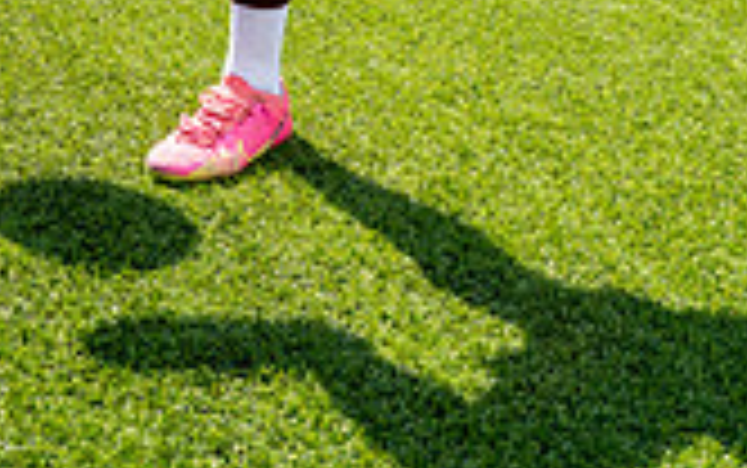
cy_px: -508
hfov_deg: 24.3
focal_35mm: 83
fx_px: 1691
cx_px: 94
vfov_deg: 13.3
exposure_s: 1/250
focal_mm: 30
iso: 320
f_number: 11
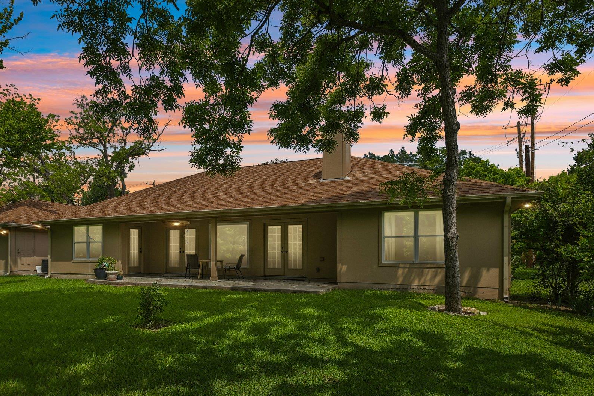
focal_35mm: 22
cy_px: 242
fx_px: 363
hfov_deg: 77.7
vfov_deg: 56.7
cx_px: 239
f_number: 8
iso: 400
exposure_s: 1/320
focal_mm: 11.5
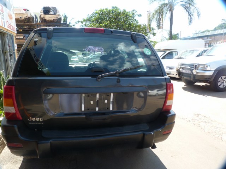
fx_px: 163
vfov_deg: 54.9
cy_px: 84
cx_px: 113
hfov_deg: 69.4
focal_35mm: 25
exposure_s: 1/125
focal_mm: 4.5
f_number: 4
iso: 80
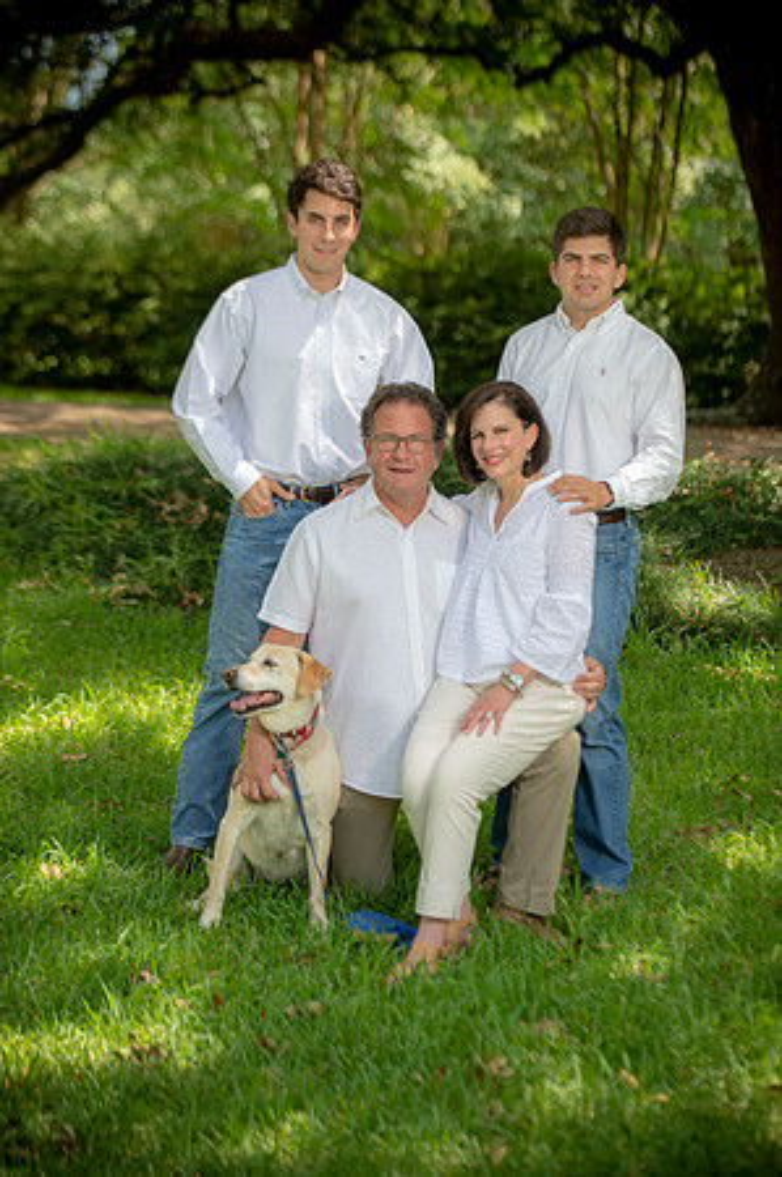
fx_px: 2808
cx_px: 391
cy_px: 588
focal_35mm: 86
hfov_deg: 15.9
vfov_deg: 23.7
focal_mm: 86
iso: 100
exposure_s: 1/200
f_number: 3.2
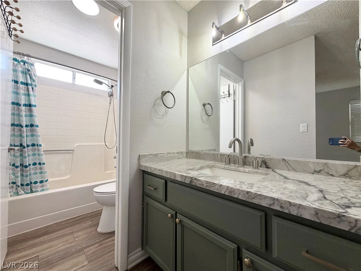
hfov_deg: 102.1
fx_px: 146
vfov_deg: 85.7
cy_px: 136
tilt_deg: +1.4
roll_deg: -0.4
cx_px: 180
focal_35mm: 14
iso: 160
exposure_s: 1/120
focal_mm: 2.22
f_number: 2.2
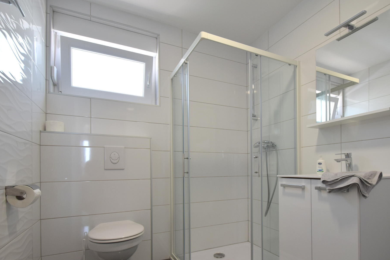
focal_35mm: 20
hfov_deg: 83.4
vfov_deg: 61.2
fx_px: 217
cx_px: 224
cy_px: 160
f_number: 5
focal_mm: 10
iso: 400
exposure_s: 1/100
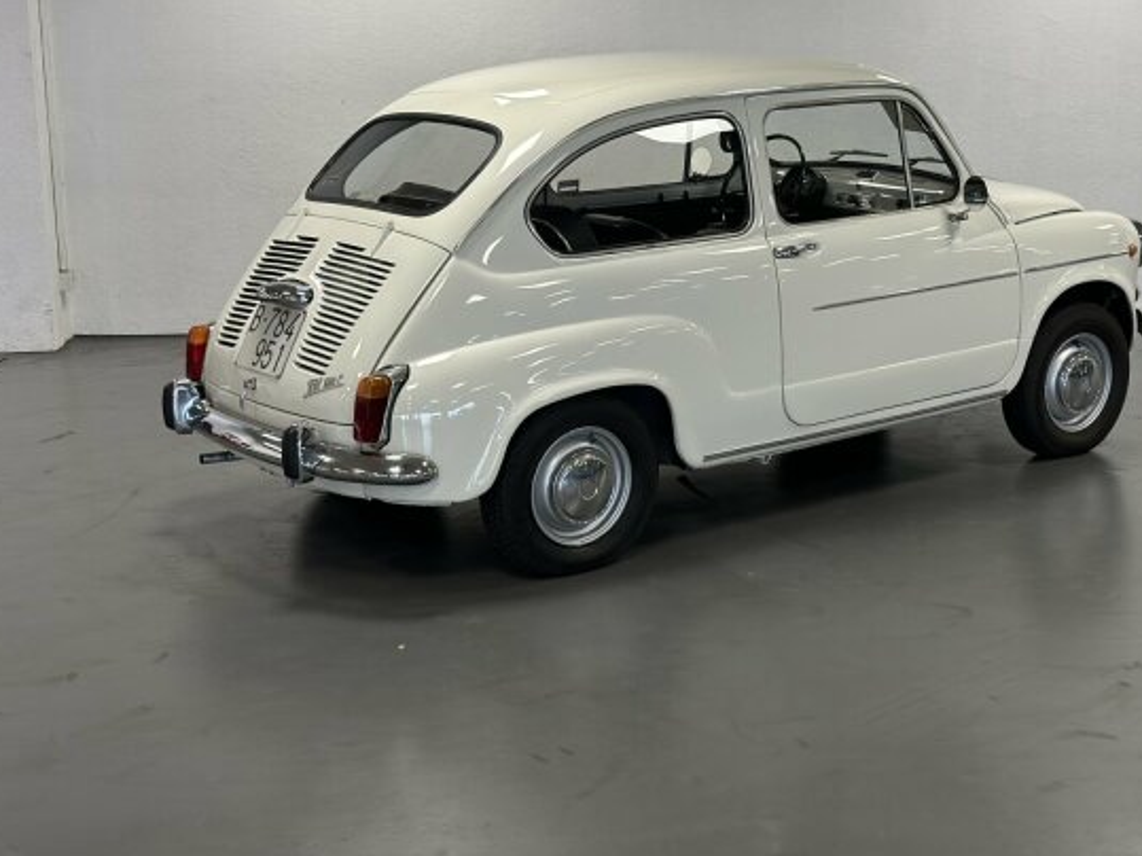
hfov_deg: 33.7
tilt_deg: -11.5
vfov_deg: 25.6
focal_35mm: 57
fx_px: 1880
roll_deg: -0.2
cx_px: 663
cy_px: 352
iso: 125
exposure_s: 1/102
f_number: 1.78
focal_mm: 6.86
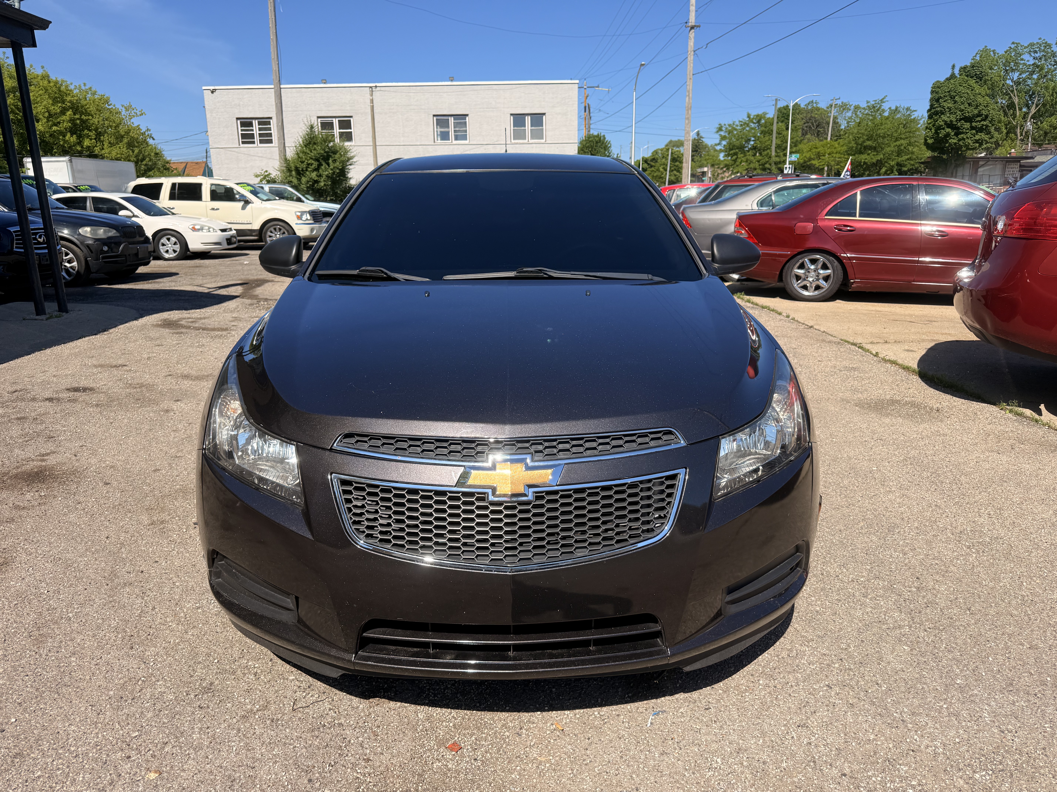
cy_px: 396
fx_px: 733
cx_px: 528
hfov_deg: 71.6
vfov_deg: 56.8
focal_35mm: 24
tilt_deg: -14.2
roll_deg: -0.5
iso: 80
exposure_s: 1/4405
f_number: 1.78
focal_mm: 6.76
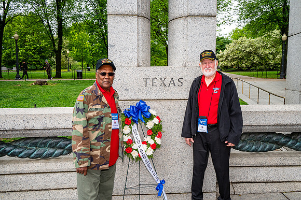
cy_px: 100
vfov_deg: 43.6
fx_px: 251
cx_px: 150
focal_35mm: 30
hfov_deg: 62.0
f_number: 8
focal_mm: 30
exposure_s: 1/640
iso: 1250
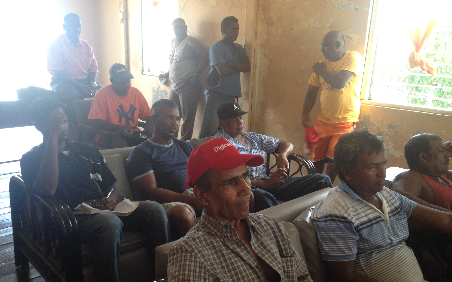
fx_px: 468
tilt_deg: -18.9
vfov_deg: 33.5
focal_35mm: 38
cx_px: 221
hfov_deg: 51.5
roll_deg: -0.2
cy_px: 172
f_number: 2.4
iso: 50
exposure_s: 1/30
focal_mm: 4.28
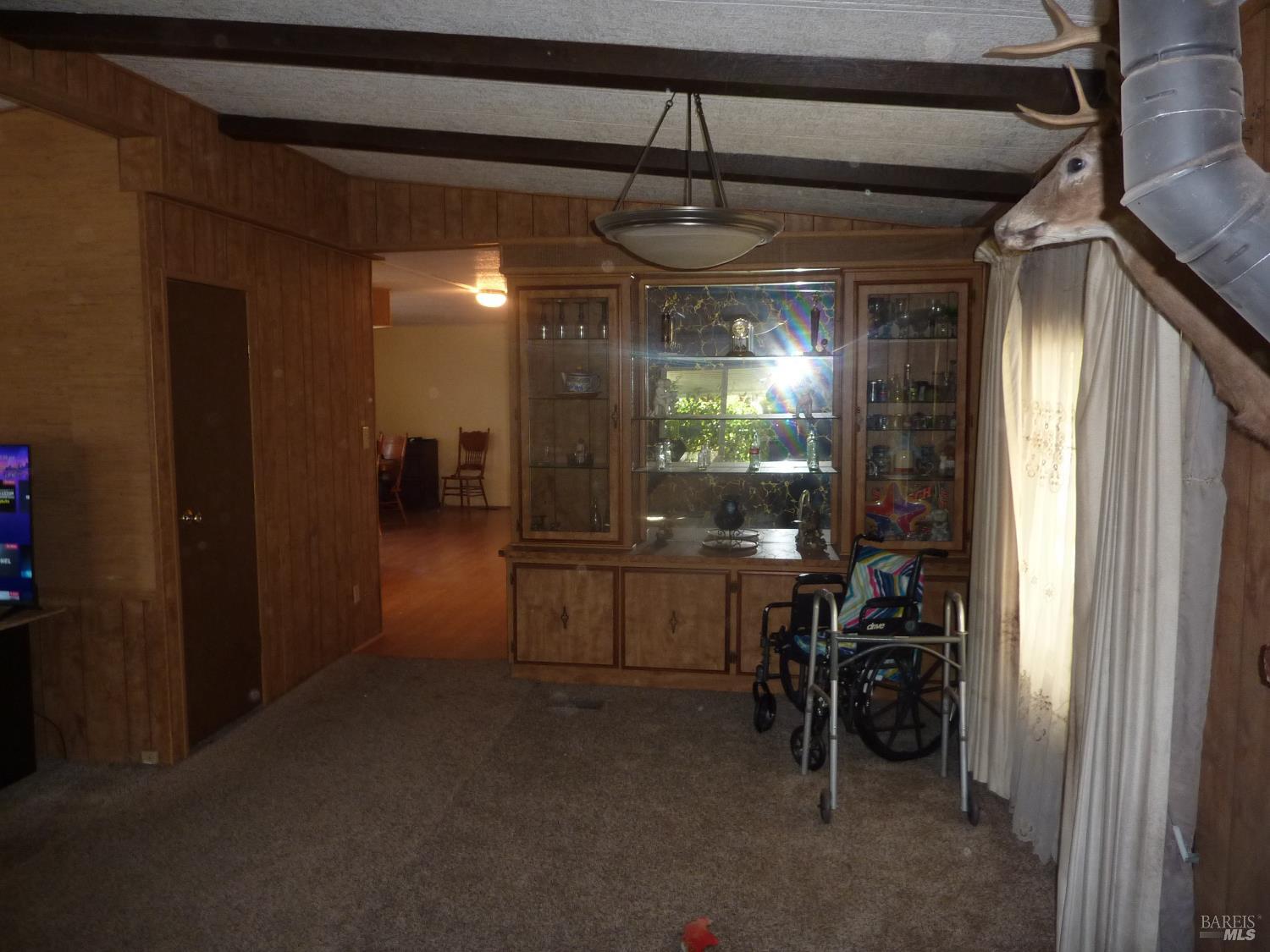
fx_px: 917
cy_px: 476
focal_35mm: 25
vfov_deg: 54.9
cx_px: 635
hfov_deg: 69.4
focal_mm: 4.1
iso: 200
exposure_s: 1/30
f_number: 3.3
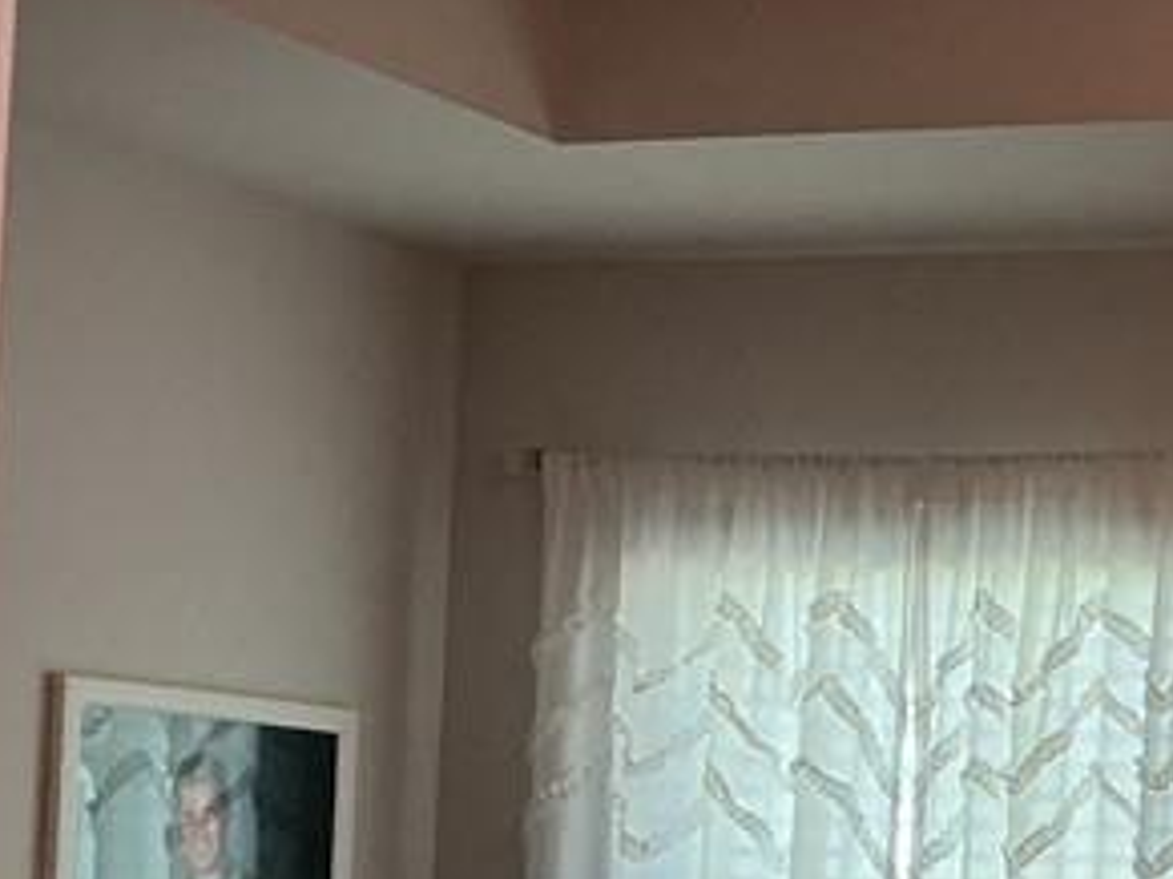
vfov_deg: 14.3
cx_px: 1665
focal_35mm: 102
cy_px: 798
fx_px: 3455
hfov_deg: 17.6
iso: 64
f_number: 1.8
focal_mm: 3
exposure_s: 1/60
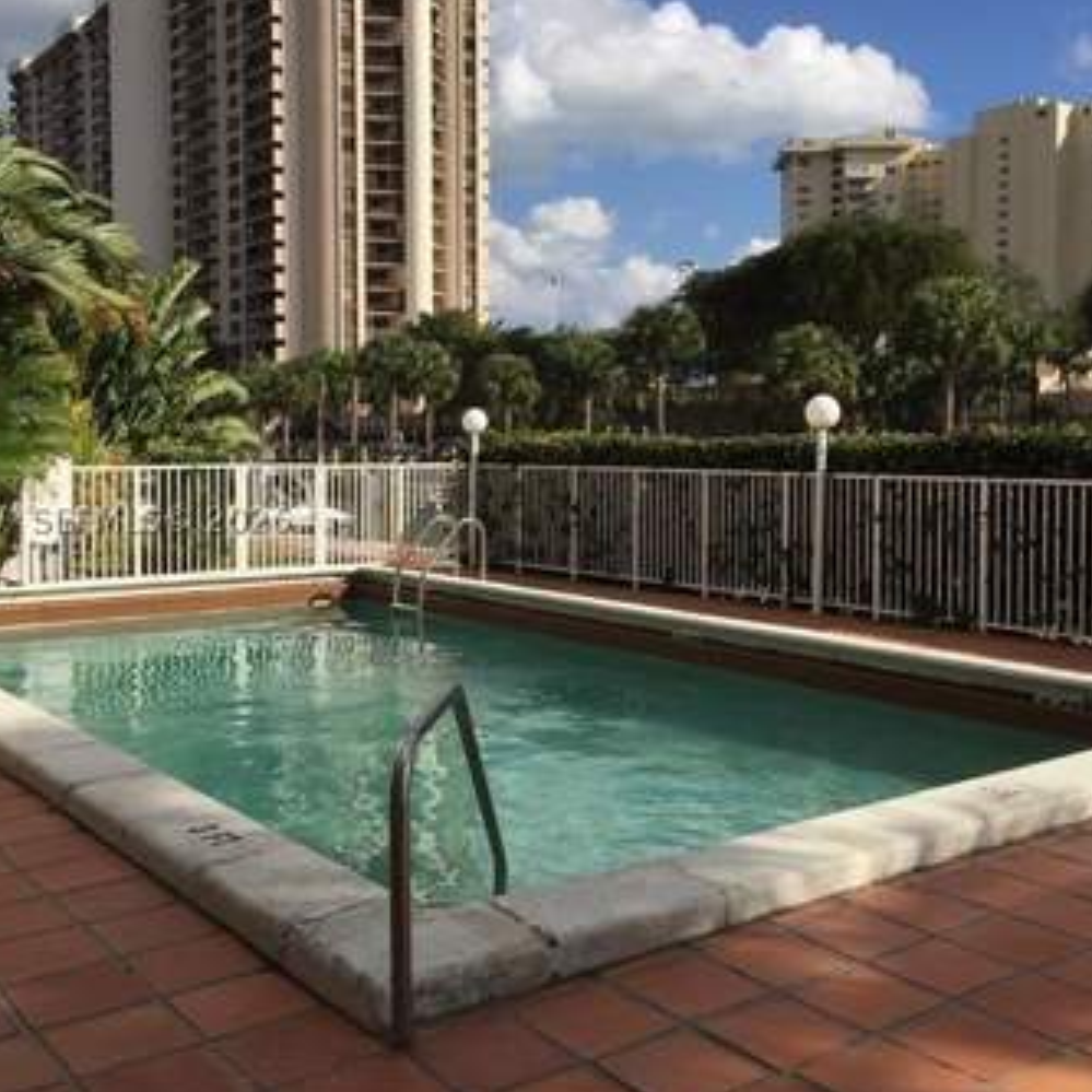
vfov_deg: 44.9
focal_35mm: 37
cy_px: 518
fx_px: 1321
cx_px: 594
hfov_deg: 44.9
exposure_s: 1/2825
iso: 32
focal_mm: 4.15
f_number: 2.2
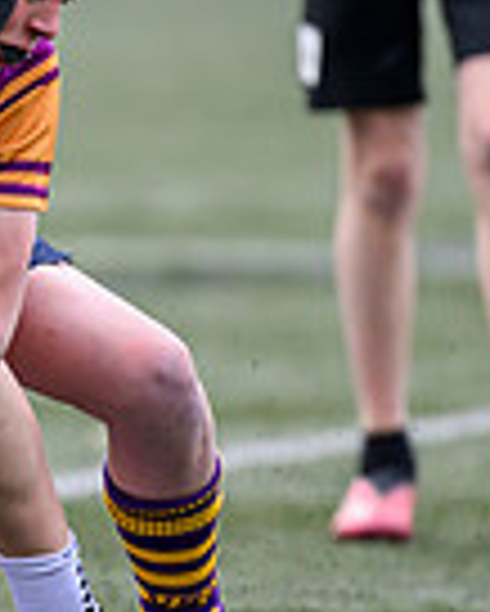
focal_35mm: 1921
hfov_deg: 0.8
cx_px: -434
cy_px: 23
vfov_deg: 1.0
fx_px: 34784
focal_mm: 400
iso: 500
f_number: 3.5
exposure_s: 1/1600
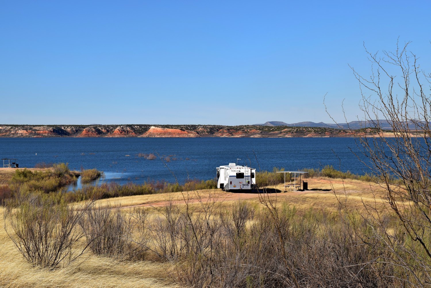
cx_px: 216
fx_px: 934
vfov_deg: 17.5
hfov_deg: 26.0
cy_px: 144
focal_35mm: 78
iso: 100
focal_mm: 52
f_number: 11
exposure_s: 1/200
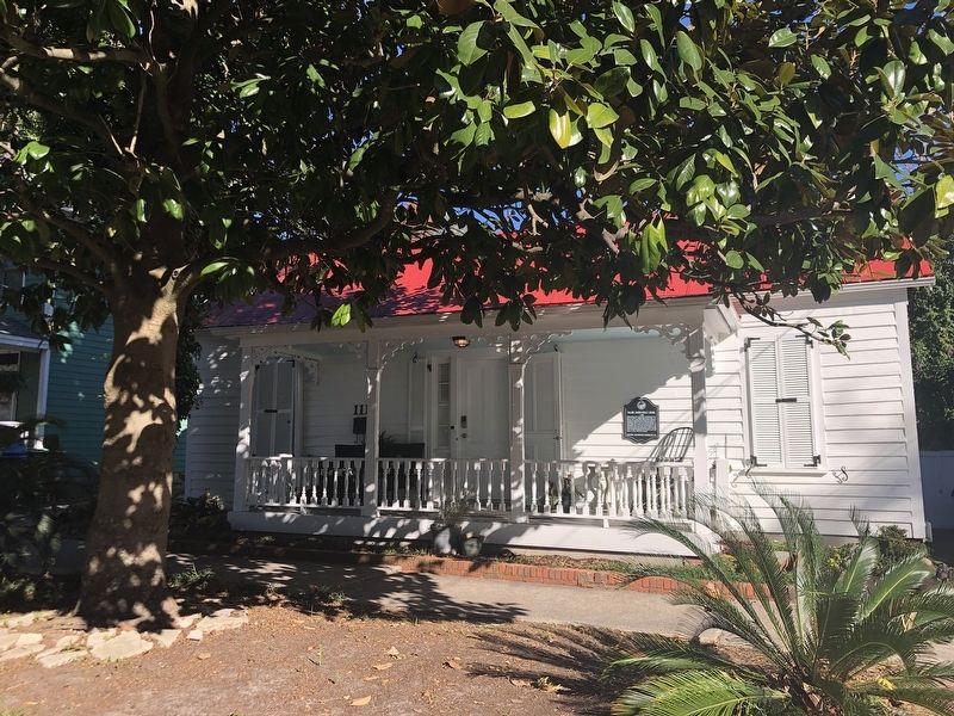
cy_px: 358
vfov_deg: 49.7
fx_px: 772
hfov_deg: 63.4
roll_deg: -0.6
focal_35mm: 28
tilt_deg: +5.7
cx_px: 477
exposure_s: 1/952
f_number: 1.8
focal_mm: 4
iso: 20
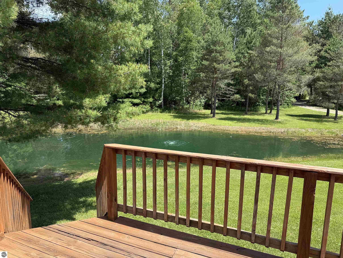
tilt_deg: -9.3
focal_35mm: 24
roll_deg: +0.0
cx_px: 172
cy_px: 129
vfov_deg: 56.8
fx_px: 238
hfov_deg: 71.6
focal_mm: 6.76
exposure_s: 1/1653
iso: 80
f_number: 1.78
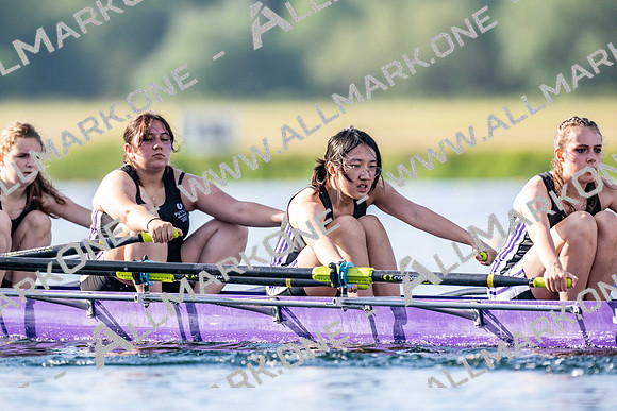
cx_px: 308
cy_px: 206
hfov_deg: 3.4
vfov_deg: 2.3
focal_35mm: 600
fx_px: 10285
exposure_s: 1/2500
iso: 1100
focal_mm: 600
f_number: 5.6
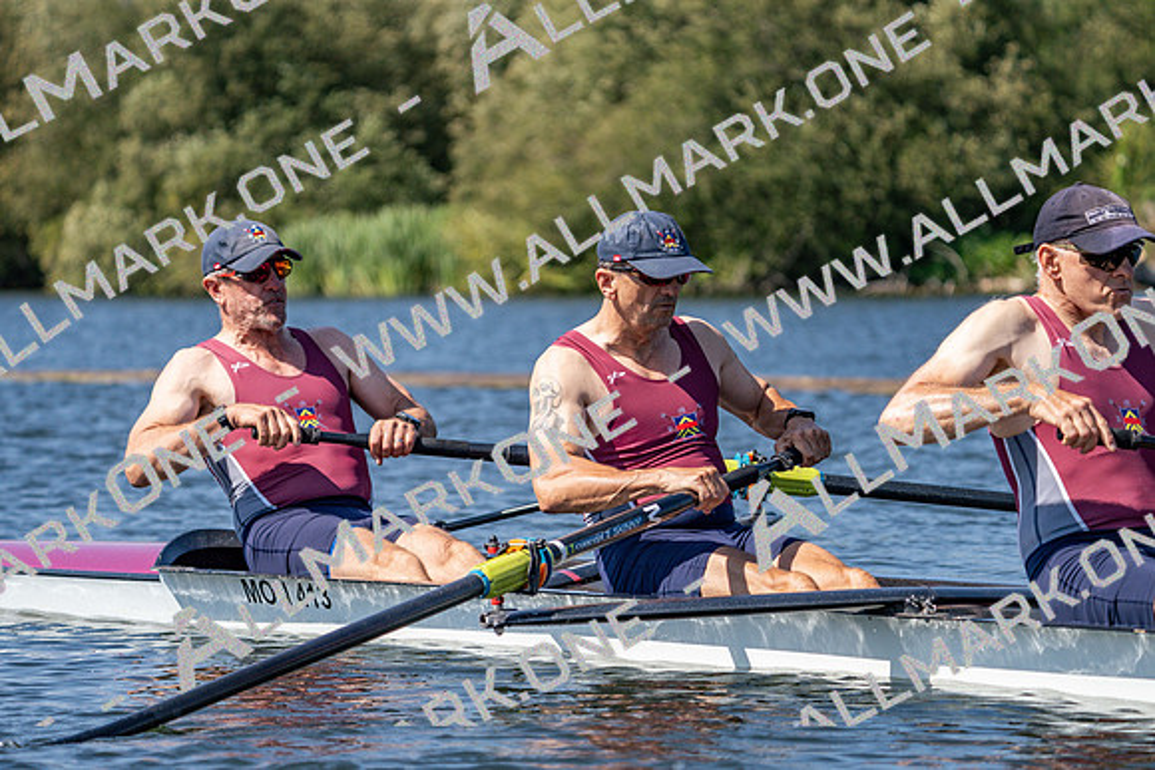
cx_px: 578
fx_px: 6418
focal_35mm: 200
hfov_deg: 10.3
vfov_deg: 6.9
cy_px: 385
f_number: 5.6
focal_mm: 200
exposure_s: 1/2000
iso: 320
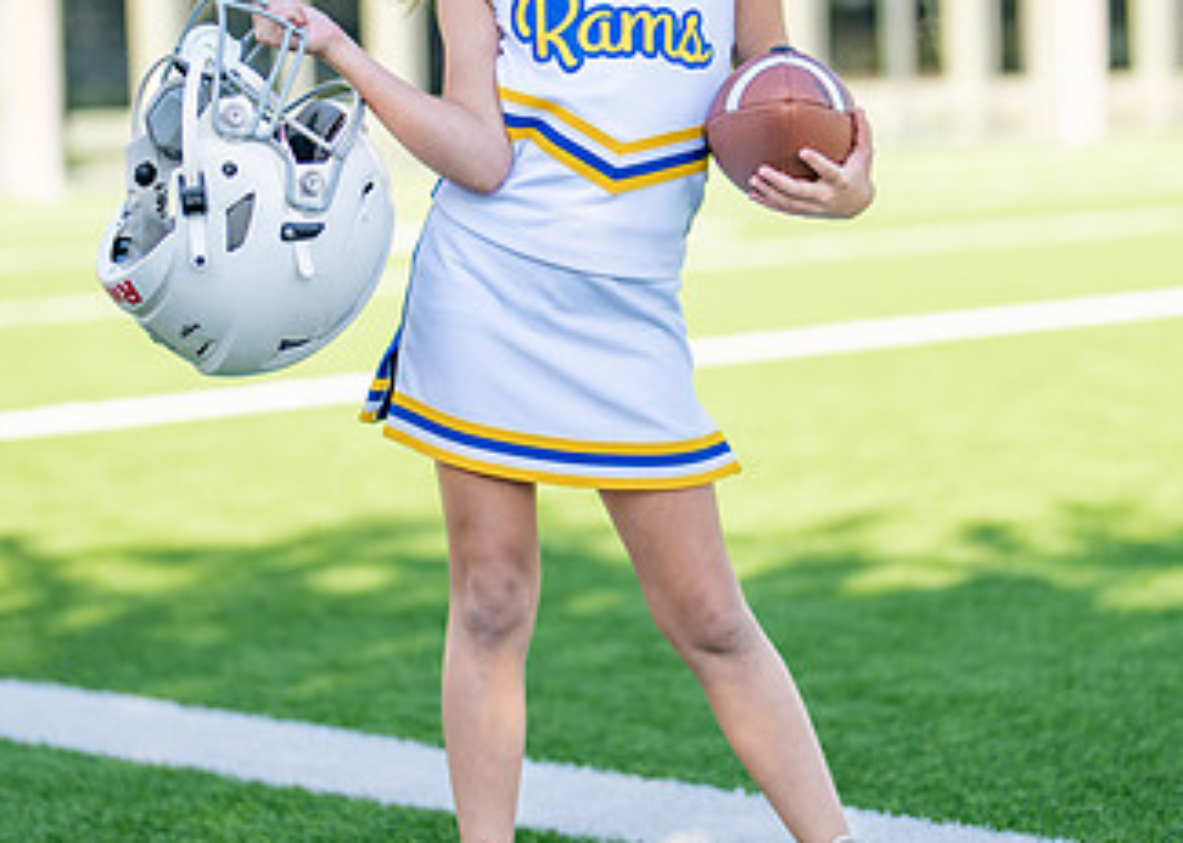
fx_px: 3794
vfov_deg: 12.7
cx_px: 574
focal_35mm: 113
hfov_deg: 17.7
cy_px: 280
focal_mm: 50
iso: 100
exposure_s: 1/2500
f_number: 1.2
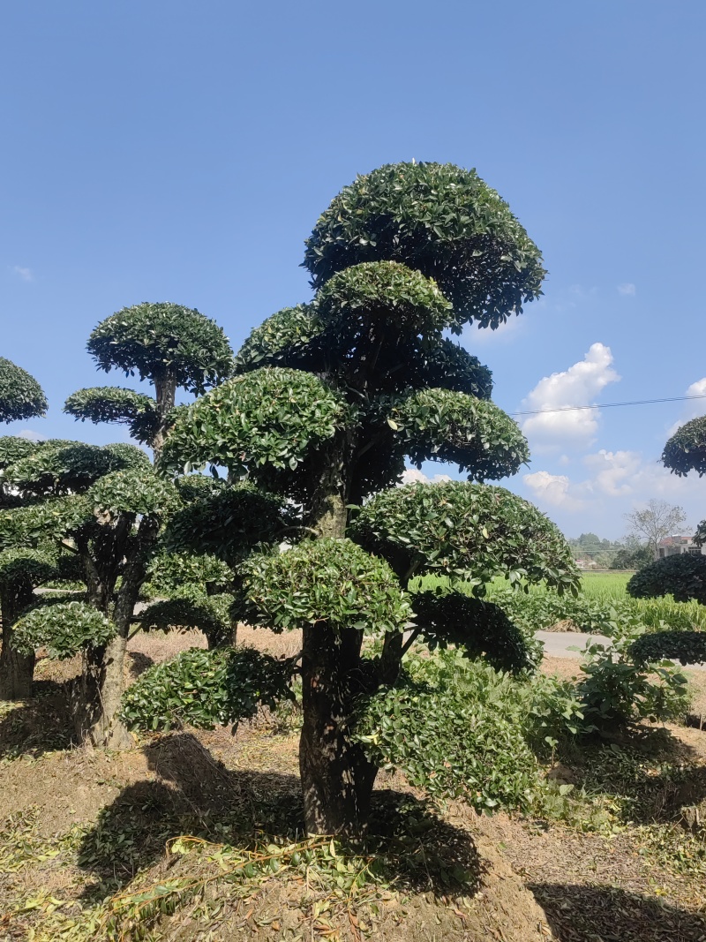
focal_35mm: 27
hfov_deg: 51.3
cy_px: 471
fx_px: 734
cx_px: 353
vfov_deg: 65.3
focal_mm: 5.54
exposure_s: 1/1969
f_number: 1.8
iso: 50
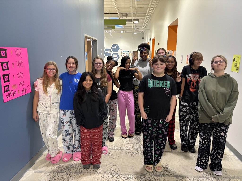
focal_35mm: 26
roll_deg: -0.7
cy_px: 90
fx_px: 182
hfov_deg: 67.3
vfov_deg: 53.1
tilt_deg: -12.0
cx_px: 121
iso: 80
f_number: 1.6
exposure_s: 1/60
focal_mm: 5.96
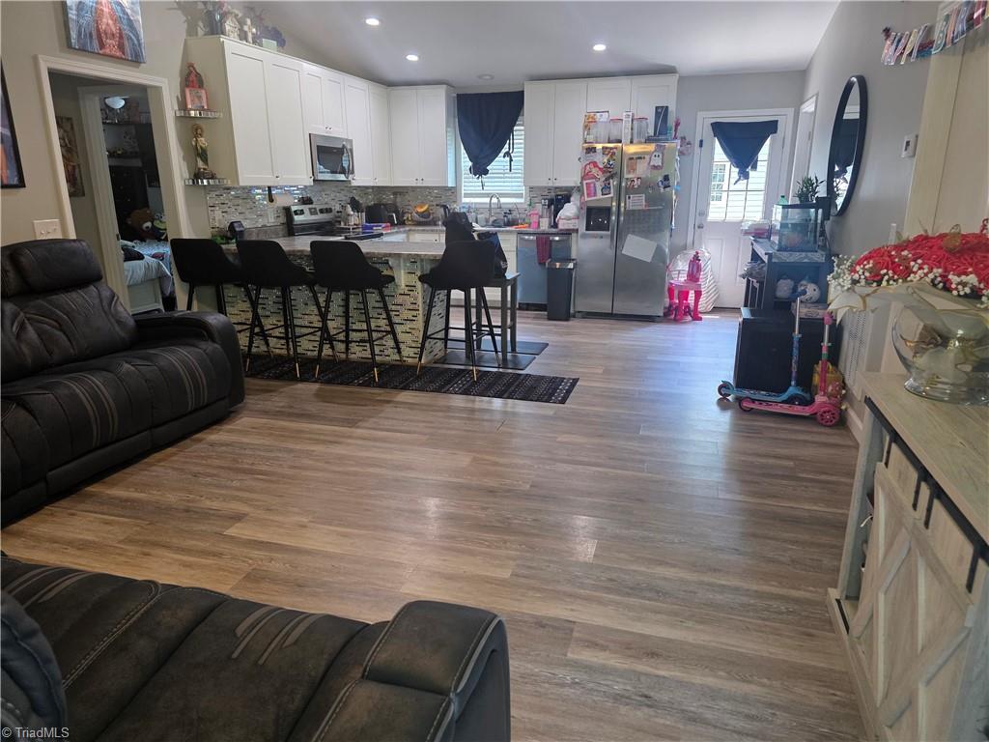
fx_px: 657
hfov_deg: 73.9
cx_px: 494
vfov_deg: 58.9
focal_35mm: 23
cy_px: 371
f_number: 1.7
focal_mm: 6.3
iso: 250
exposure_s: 1/120
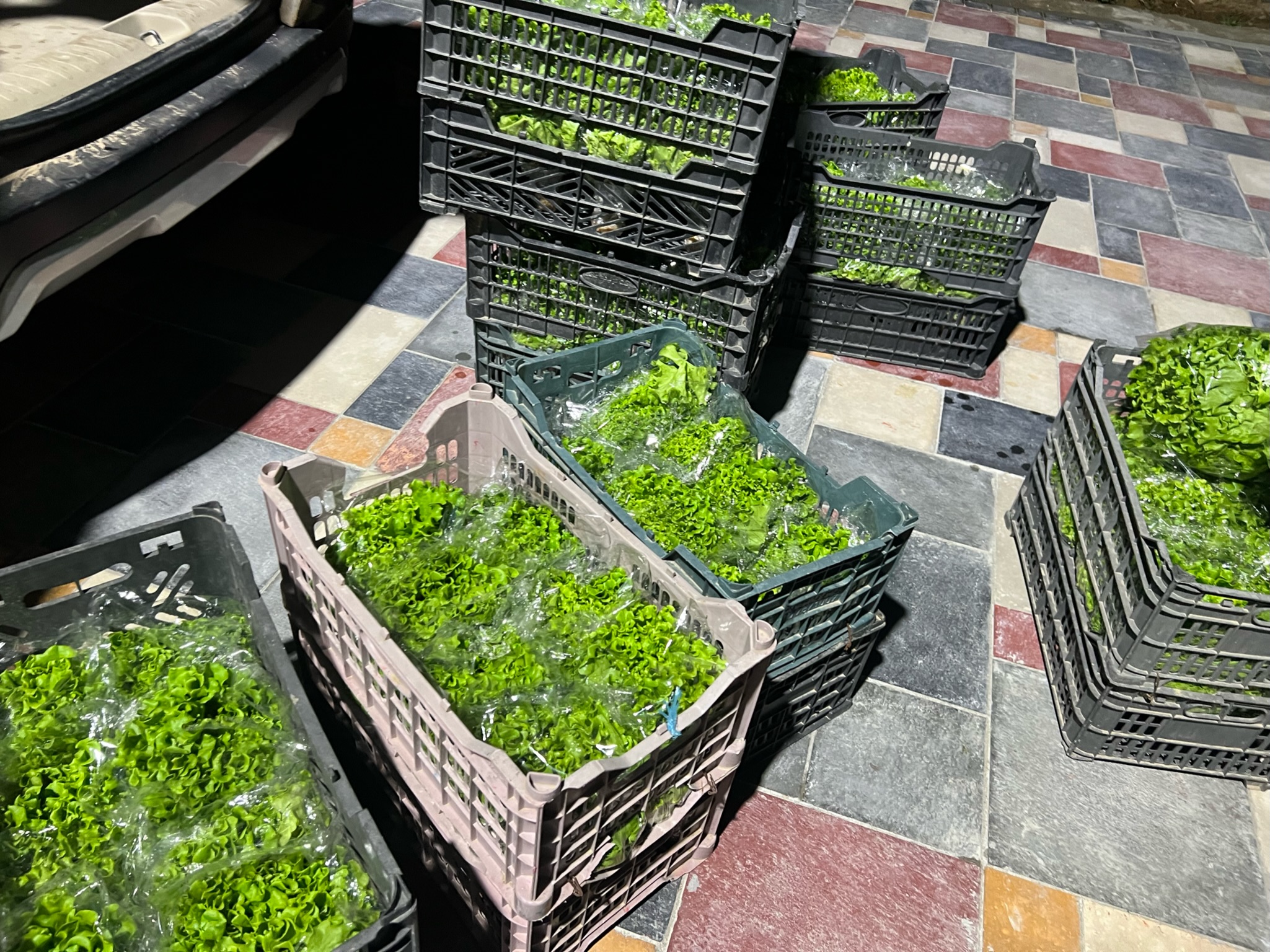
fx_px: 954
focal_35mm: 26
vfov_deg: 53.0
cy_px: 476
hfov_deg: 67.3
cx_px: 635
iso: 320
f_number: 1.5
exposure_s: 1/51
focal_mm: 5.7
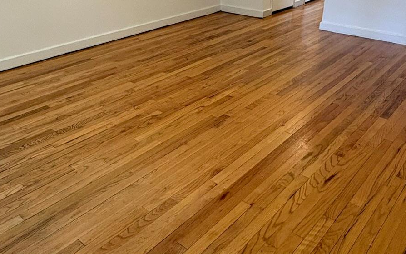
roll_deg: +1.0
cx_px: 213
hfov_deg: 56.7
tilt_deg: -25.8
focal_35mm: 34
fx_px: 376
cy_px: 99
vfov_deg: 37.1
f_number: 2.2
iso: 320
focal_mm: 2.22
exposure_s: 1/60
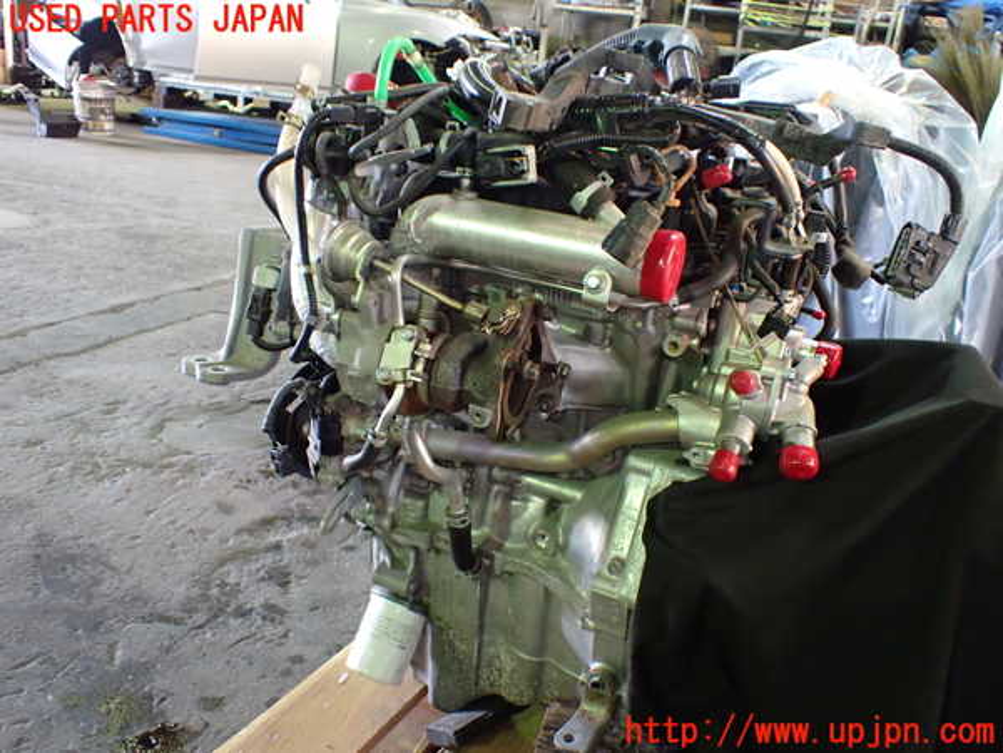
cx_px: 502
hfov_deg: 60.0
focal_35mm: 30
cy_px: 376
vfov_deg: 46.8
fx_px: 869
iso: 800
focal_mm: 5.4
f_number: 2.3
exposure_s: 1/50
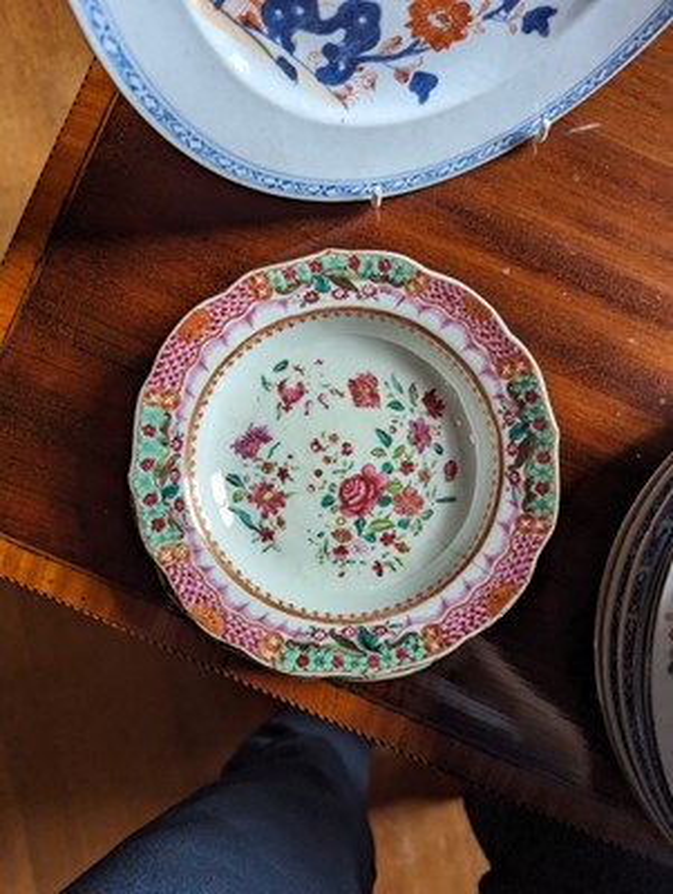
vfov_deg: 71.5
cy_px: 447
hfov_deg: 56.9
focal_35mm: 24
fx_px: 621
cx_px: 336
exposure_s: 1/91.2
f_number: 1.85
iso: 184
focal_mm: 6.81
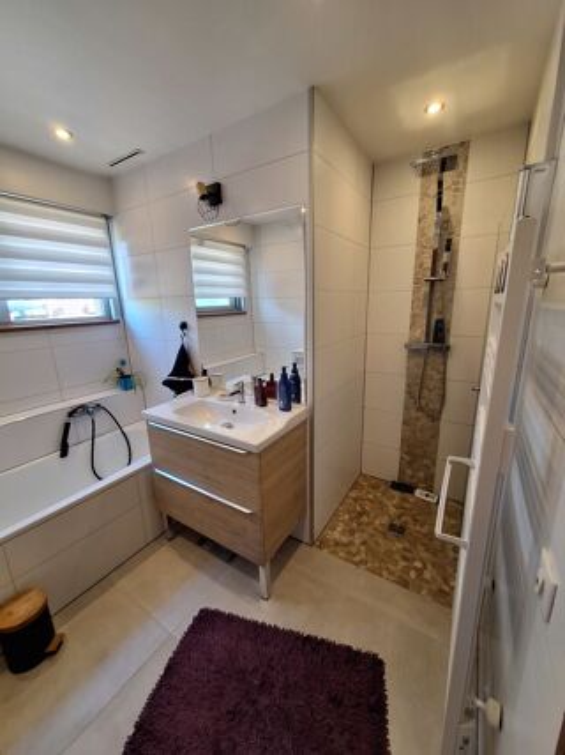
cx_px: 282
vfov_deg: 106.2
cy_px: 378
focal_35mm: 13
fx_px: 283
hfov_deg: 89.9
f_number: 2.2
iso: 100
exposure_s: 1/50
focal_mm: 1.74
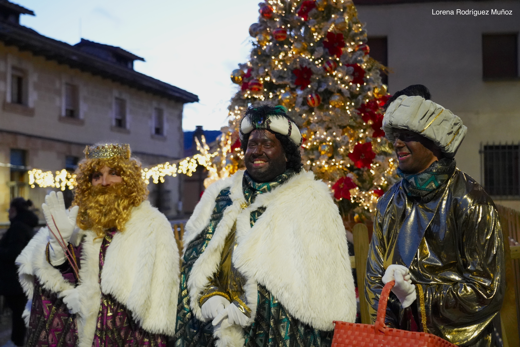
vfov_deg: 29.9
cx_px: 260
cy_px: 174
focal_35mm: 45
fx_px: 650
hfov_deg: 43.6
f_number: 4
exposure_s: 1/200
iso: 10000
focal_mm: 45
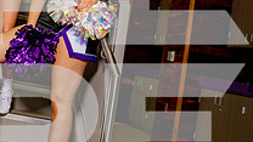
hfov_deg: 25.6
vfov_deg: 16.0
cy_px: -19
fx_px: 490
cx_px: -61
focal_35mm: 73
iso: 250
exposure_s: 1/125
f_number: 8
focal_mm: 25
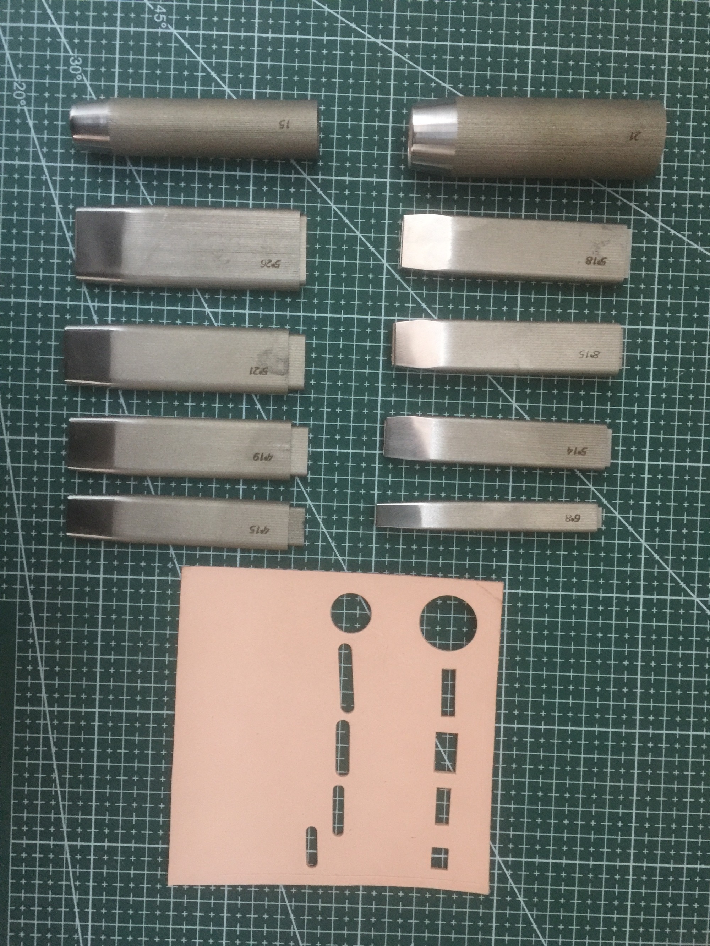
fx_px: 793
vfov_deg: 61.7
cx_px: 355
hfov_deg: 48.2
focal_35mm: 29
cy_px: 473
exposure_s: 1/8
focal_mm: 4.15
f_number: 2.2
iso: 160
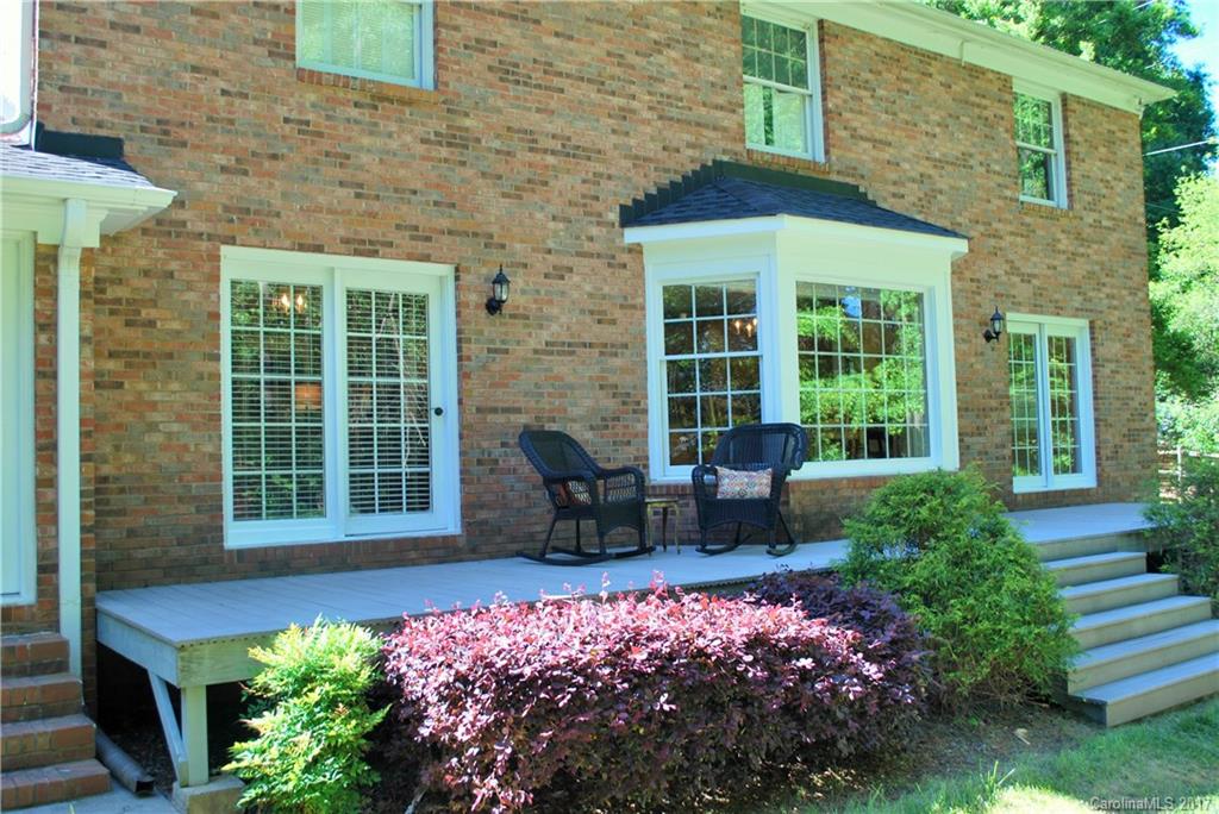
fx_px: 1118
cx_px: 610
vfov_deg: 40.0
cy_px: 407
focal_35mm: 33
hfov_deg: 57.2
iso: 100
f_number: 5.6
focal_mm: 22
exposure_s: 1/60
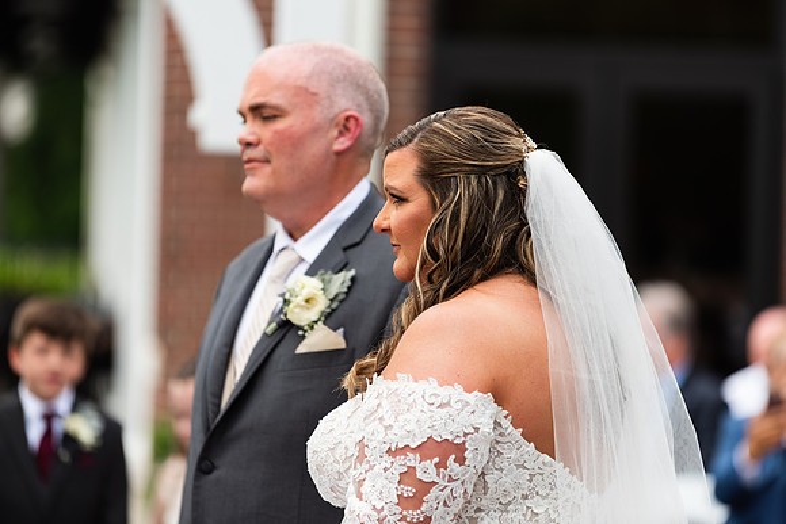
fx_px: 4396
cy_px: 262
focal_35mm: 201
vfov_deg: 6.8
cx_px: 393
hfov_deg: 10.2
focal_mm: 200
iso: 64
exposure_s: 1/640
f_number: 2.8
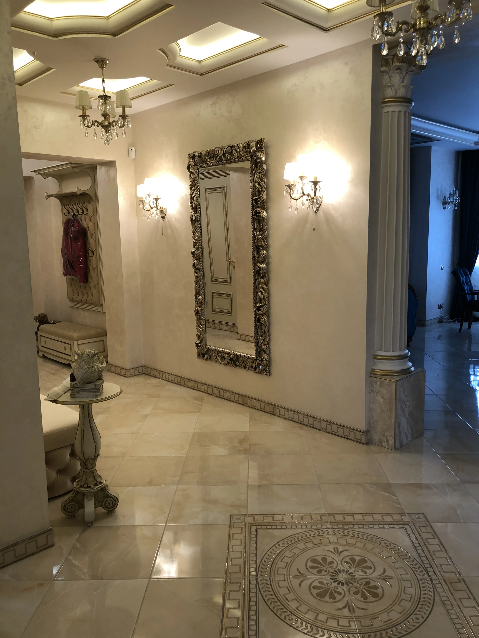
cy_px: 319
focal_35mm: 28
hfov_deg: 49.7
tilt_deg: -8.2
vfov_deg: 63.4
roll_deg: +2.5
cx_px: 240
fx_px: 517
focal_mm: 4
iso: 25
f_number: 1.8
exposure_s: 1/33
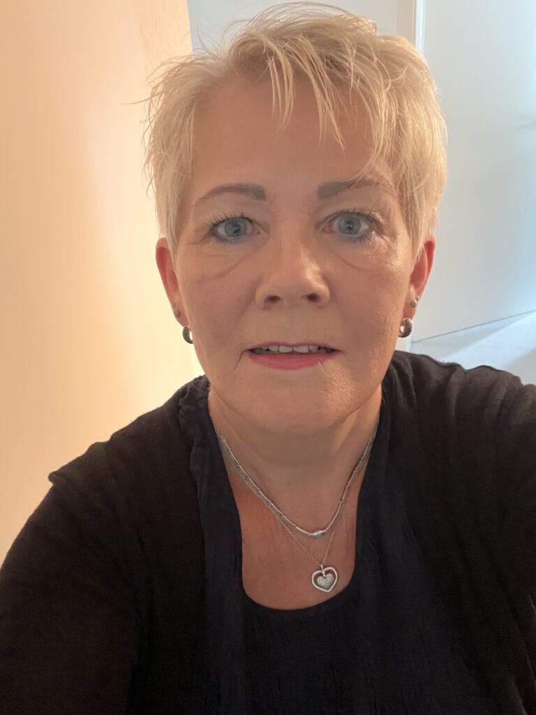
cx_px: 268
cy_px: 358
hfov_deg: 46.8
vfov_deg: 60.0
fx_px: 619
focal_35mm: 30
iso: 800
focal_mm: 2.71
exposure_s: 1/17
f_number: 2.2
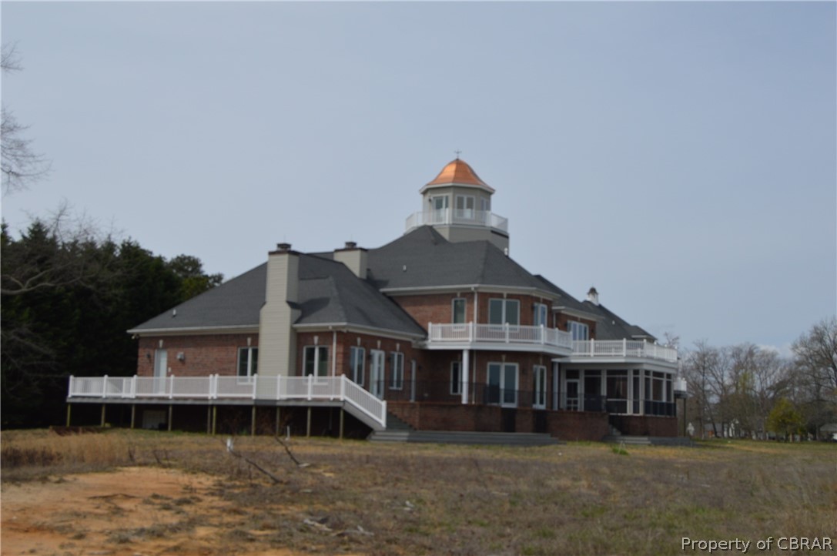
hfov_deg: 43.7
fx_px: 1045
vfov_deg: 29.8
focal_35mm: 45
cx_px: 418
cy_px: 278
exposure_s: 1/2000
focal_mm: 30
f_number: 7.1
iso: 360
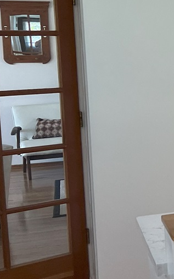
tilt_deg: -5.7
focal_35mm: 87
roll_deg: +0.6
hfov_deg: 11.9
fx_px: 660
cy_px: 114
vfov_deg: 23.8
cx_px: 431
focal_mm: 5.7
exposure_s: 1/120
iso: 80
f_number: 1.5
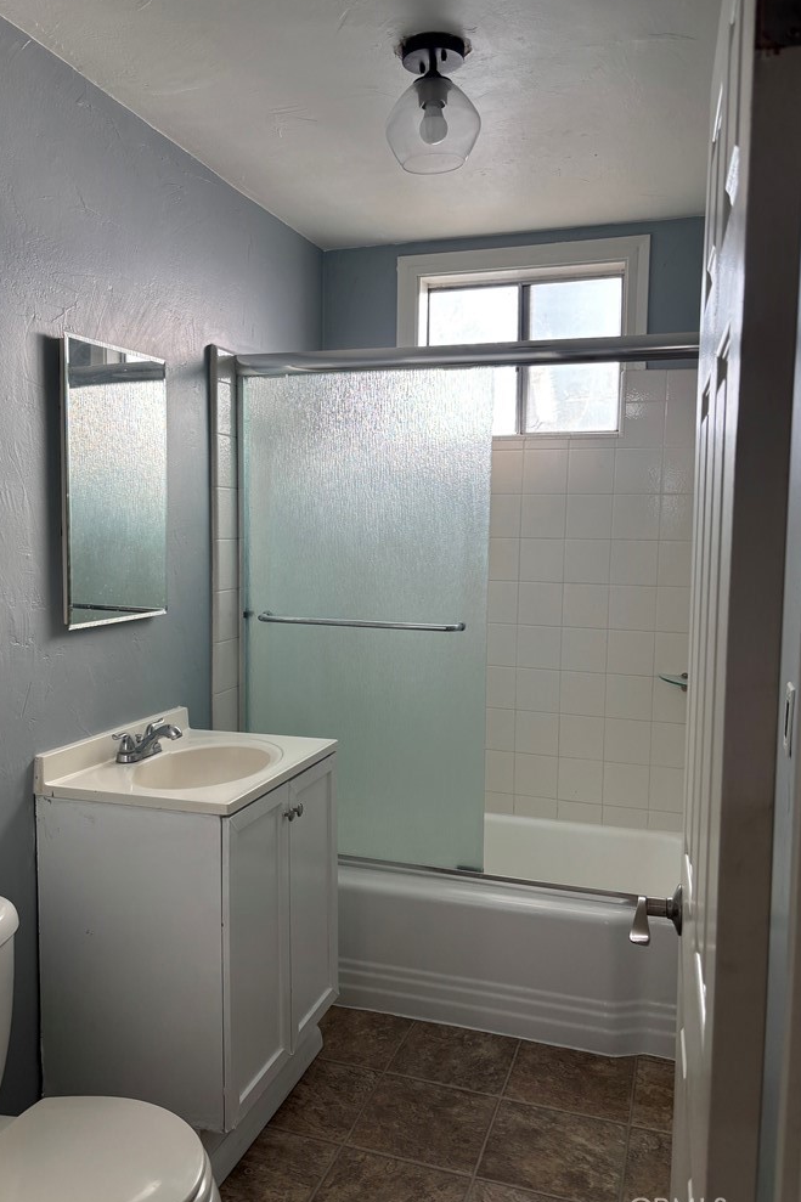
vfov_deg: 65.5
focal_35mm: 28
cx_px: 356
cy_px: 604
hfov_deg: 46.3
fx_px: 935
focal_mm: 5.96
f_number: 1.6
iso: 50
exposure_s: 1/121
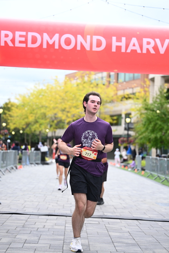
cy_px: 126
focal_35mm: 77
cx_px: 84
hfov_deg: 17.7
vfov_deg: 26.3
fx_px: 542
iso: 640
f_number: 2.8
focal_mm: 77
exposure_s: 1/2000
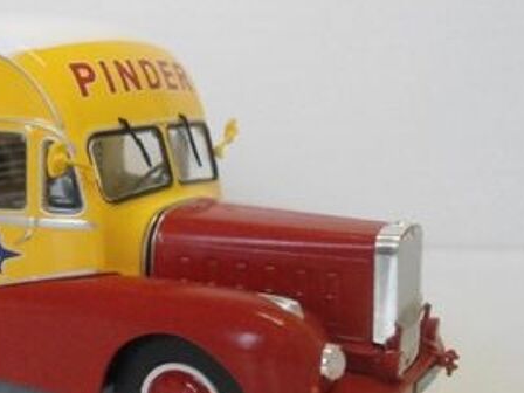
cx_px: 48
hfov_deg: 31.6
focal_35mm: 58
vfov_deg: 25.2
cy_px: 213
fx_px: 878
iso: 800
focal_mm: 4.7
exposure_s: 1/160
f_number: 2.8
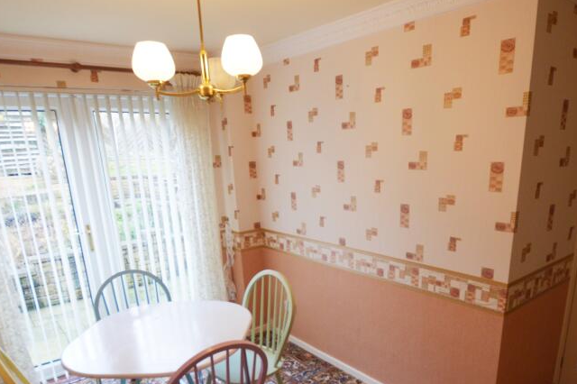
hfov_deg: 73.5
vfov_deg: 51.4
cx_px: 321
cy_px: 274
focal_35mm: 24
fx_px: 384
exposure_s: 1/60
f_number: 3.5
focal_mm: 10
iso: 500
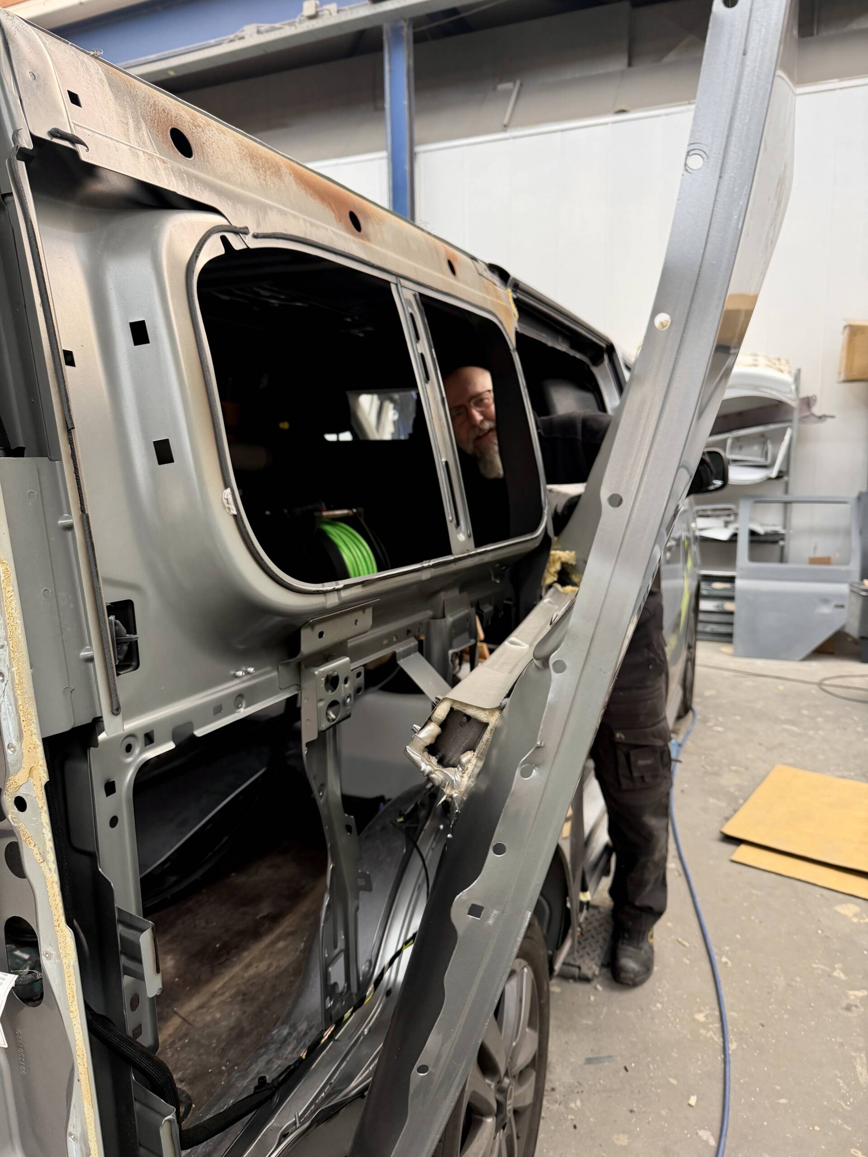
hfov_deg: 56.8
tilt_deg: -10.4
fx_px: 802
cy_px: 578
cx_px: 434
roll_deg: +0.2
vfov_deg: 71.6
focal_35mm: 24
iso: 160
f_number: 1.78
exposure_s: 1/100
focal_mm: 6.76
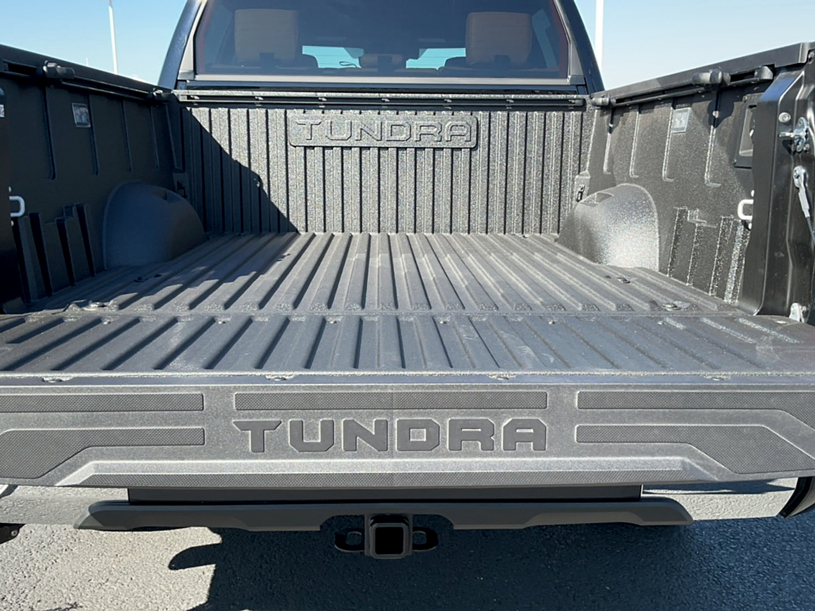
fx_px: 706
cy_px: 306
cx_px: 408
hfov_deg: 60.0
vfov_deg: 46.8
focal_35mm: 30
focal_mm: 3
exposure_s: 1/442
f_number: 1.8
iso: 25
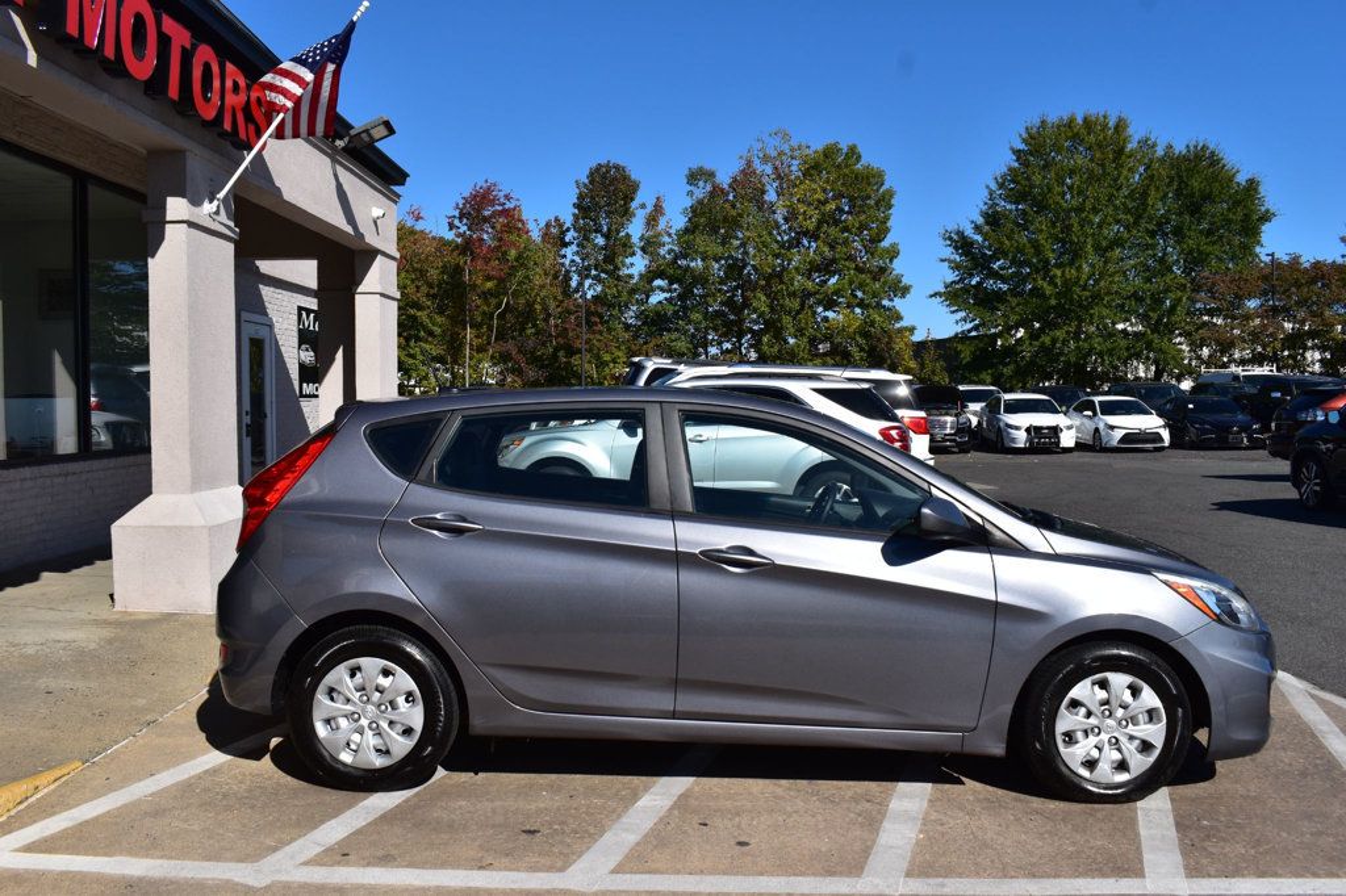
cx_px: 673
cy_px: 448
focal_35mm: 32
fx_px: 1177
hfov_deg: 59.5
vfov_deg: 41.7
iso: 200
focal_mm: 21
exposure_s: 1/500
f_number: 11
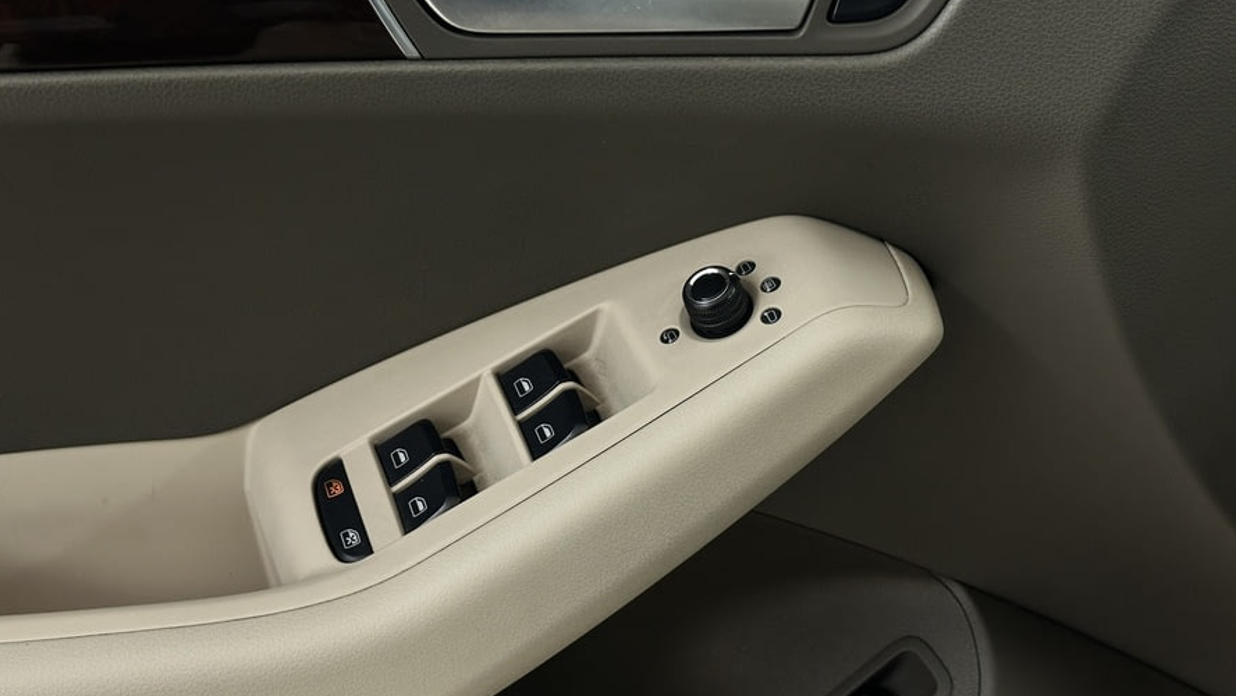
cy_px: 329
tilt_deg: -32.5
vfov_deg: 22.6
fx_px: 1737
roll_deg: +0.4
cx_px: 622
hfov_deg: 39.2
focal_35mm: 53
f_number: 1.78
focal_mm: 6.86
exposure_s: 1/50
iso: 125
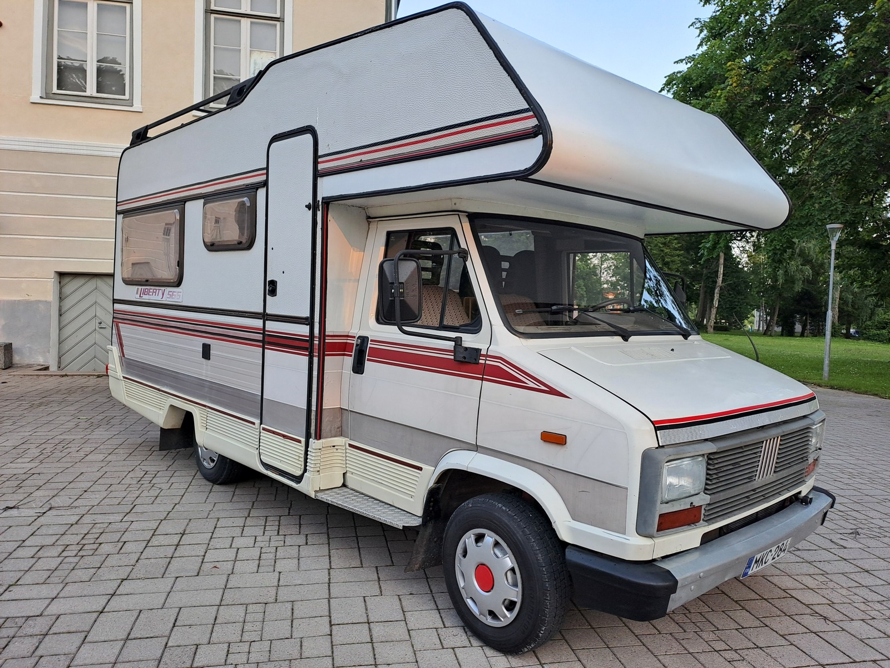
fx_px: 643
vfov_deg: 54.9
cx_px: 445
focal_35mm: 25
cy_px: 334
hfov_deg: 69.4
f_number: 1.8
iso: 32
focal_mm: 4.65
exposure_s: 1/120
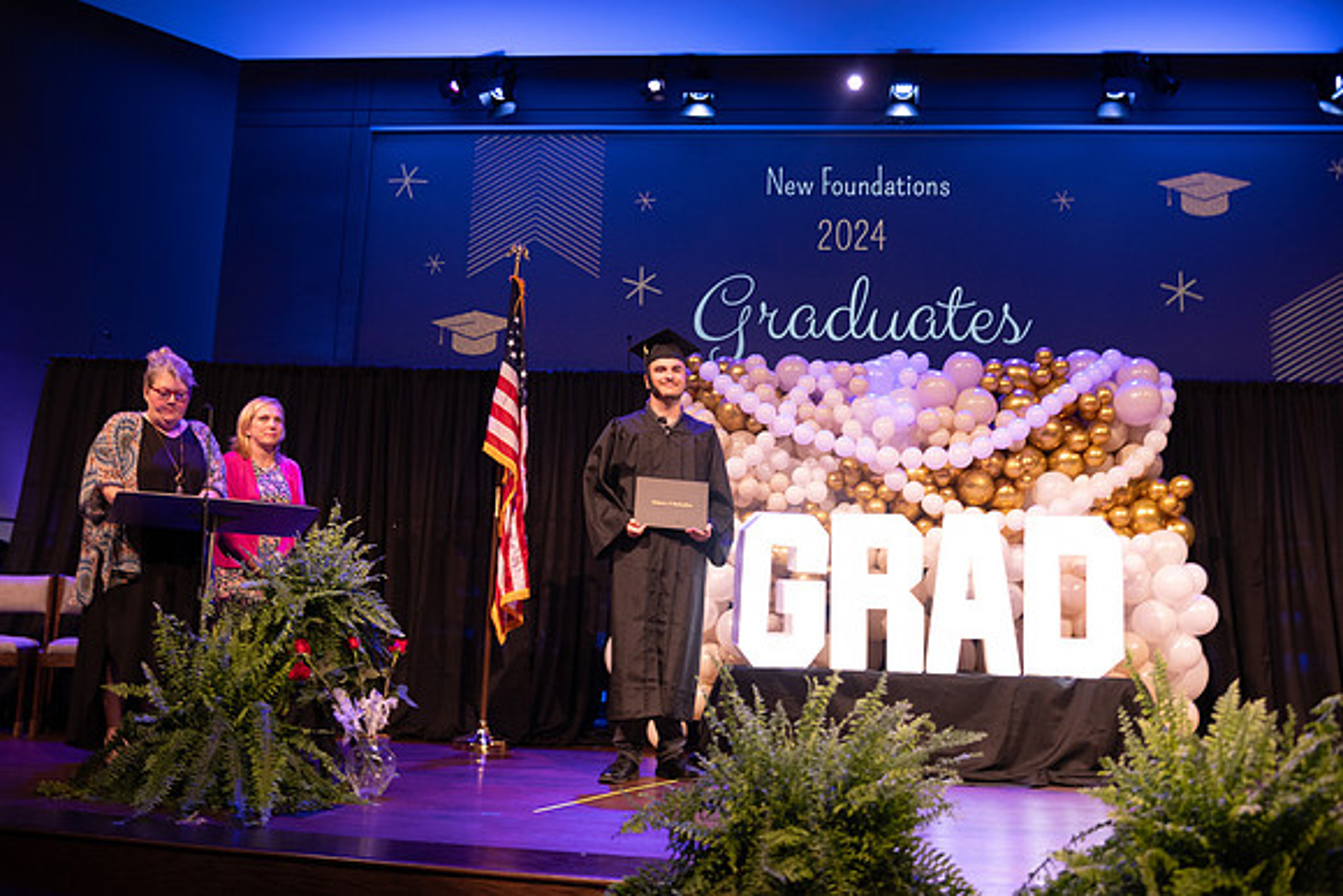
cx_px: 672
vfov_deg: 42.3
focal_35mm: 31
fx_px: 1157
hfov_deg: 60.3
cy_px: 448
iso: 1600
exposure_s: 1/200
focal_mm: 31
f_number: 4
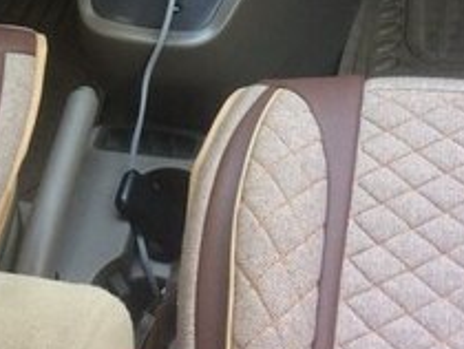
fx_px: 1221
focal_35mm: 91
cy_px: -103
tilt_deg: -34.0
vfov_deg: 15.5
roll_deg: +5.7
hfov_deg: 21.3
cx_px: 97
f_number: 2.2
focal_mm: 4.15
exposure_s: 1/33
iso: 50
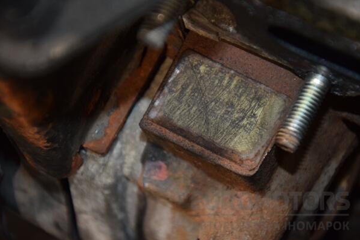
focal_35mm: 159
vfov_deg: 8.7
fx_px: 1584
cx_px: 180
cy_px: 120
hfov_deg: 13.0
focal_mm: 105
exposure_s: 1/60
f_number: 5.6
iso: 800
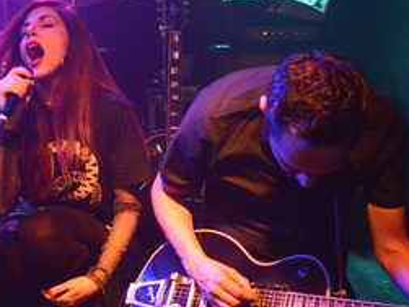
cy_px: 186
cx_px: 196
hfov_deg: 38.2
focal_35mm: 50
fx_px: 590
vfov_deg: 29.0
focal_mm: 29
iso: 8063
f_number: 4.5
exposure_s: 1/200
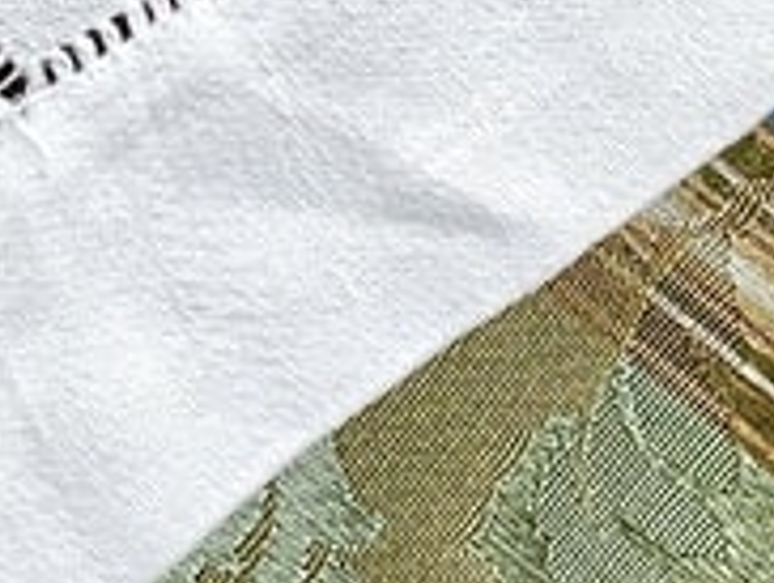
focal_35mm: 292
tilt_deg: -23.8
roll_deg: +2.7
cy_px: -847
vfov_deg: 5.0
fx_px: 6538
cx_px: 264
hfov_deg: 6.8
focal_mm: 6
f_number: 2
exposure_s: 1/70
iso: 200
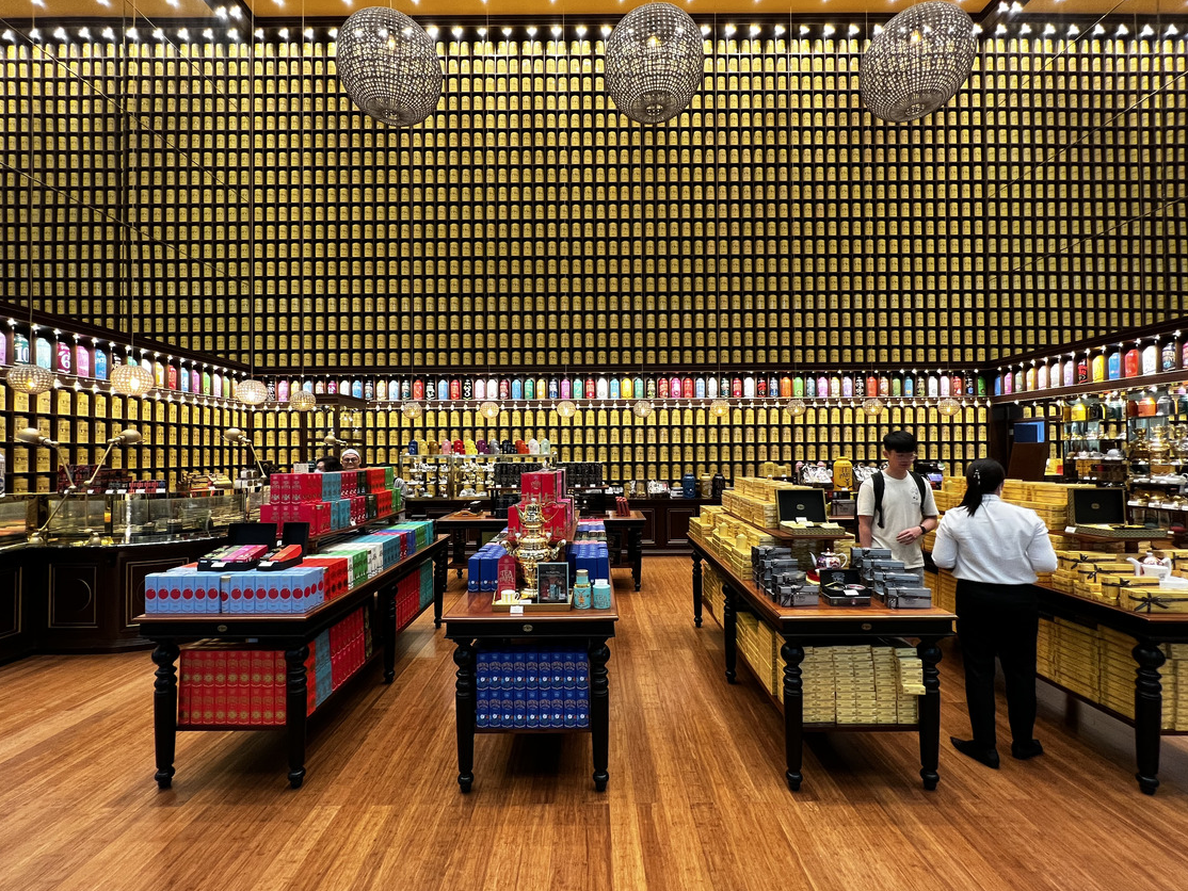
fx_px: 481
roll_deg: +0.4
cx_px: 594
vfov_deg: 85.7
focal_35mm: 14
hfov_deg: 102.1
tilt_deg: -0.3
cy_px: 451
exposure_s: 1/50
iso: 160
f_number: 1.8
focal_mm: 1.57
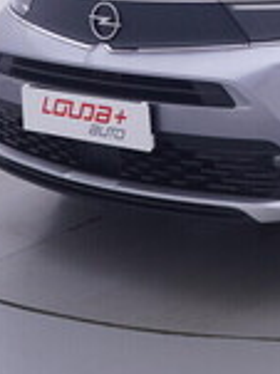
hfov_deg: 17.3
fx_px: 851
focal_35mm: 79
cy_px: -63
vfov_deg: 23.0
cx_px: 385
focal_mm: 15
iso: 200
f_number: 5
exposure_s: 1/80
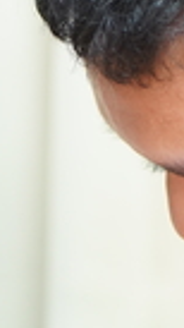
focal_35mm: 280
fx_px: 2430
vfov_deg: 7.7
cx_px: -87
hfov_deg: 4.3
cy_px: 340
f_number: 2.8
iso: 640
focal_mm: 35
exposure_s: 1/40
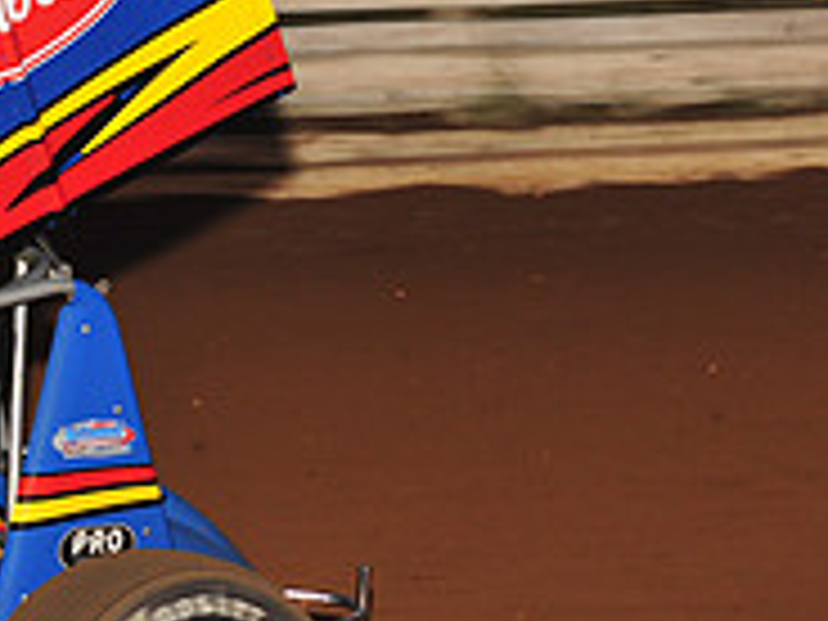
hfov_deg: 5.8
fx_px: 8109
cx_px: -338
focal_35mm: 339
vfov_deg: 4.4
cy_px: 382
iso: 800
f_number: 6.3
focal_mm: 112
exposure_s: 1/320
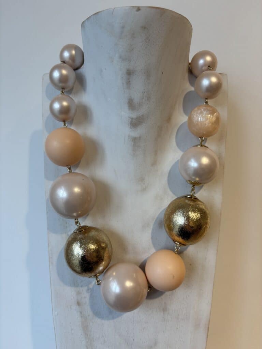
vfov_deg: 67.3
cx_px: 131
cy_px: 174
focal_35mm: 26
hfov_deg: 53.1
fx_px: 262
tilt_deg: -10.0
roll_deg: -0.3
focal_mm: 5.96
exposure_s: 1/284
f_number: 1.6
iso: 50
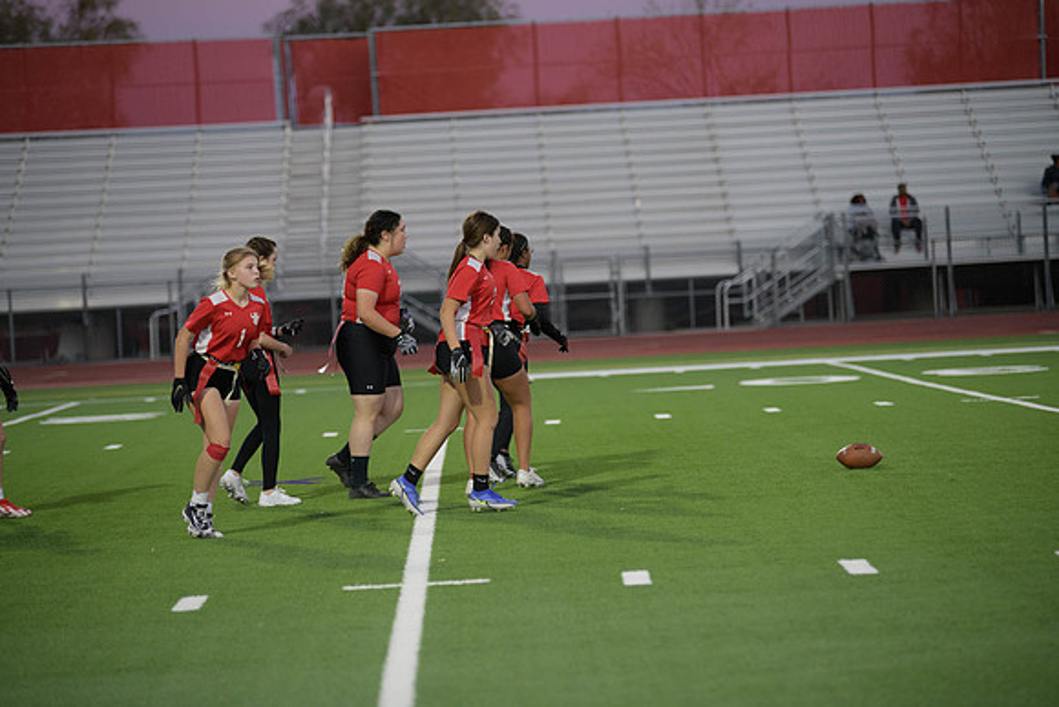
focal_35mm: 135
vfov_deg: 10.2
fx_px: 3972
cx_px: 530
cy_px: 354
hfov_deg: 15.2
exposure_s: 1/640
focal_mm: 135
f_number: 2.8
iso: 1250
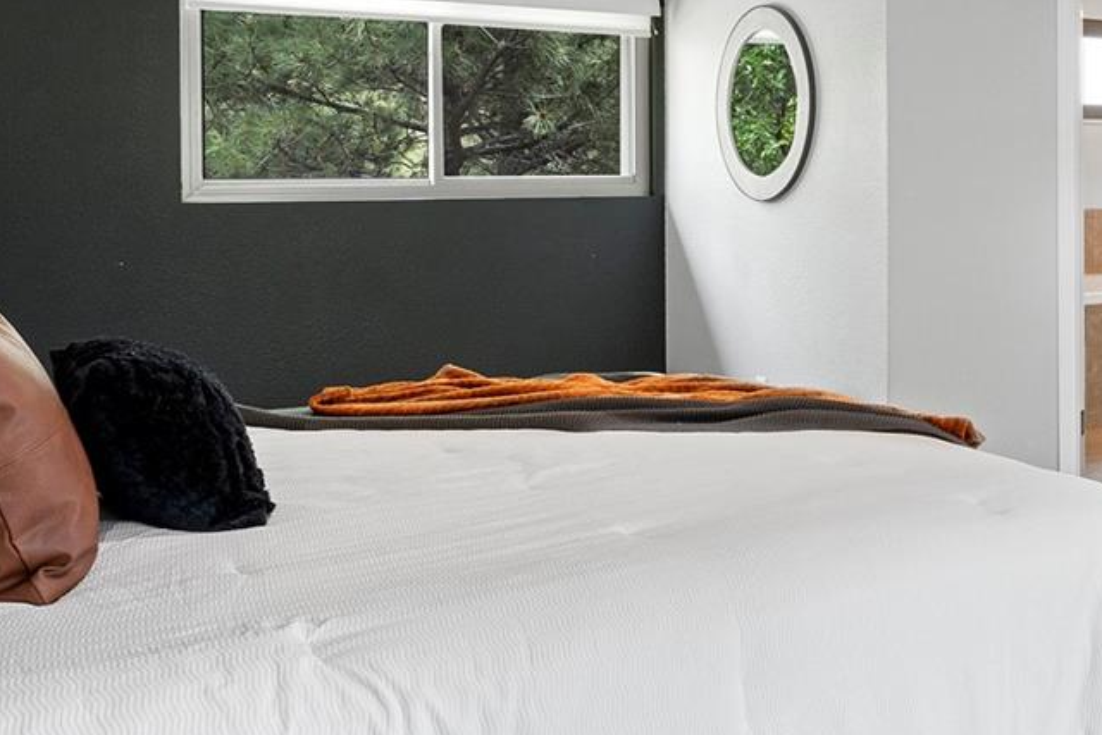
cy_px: 184
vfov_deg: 29.4
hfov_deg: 39.6
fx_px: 1378
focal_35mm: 45
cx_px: 1042
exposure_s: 1/2
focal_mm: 12
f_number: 7.1
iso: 320
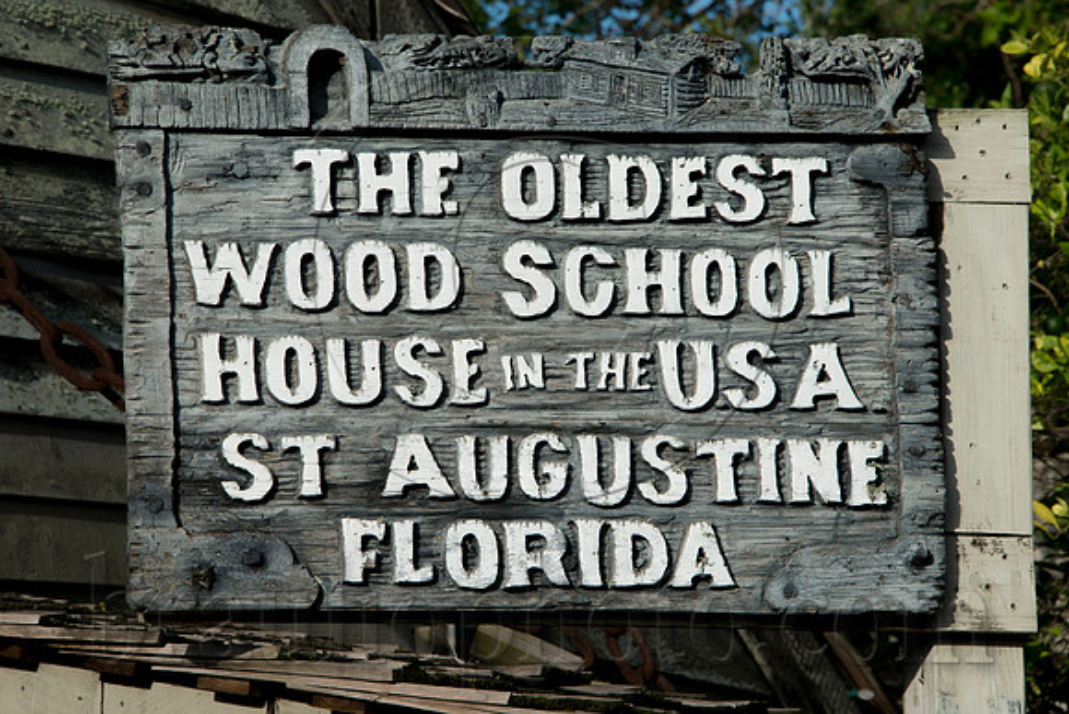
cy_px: 357
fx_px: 7676
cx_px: 534
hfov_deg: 8.0
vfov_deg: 5.3
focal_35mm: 258
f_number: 16
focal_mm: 250
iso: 320
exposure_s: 1/400
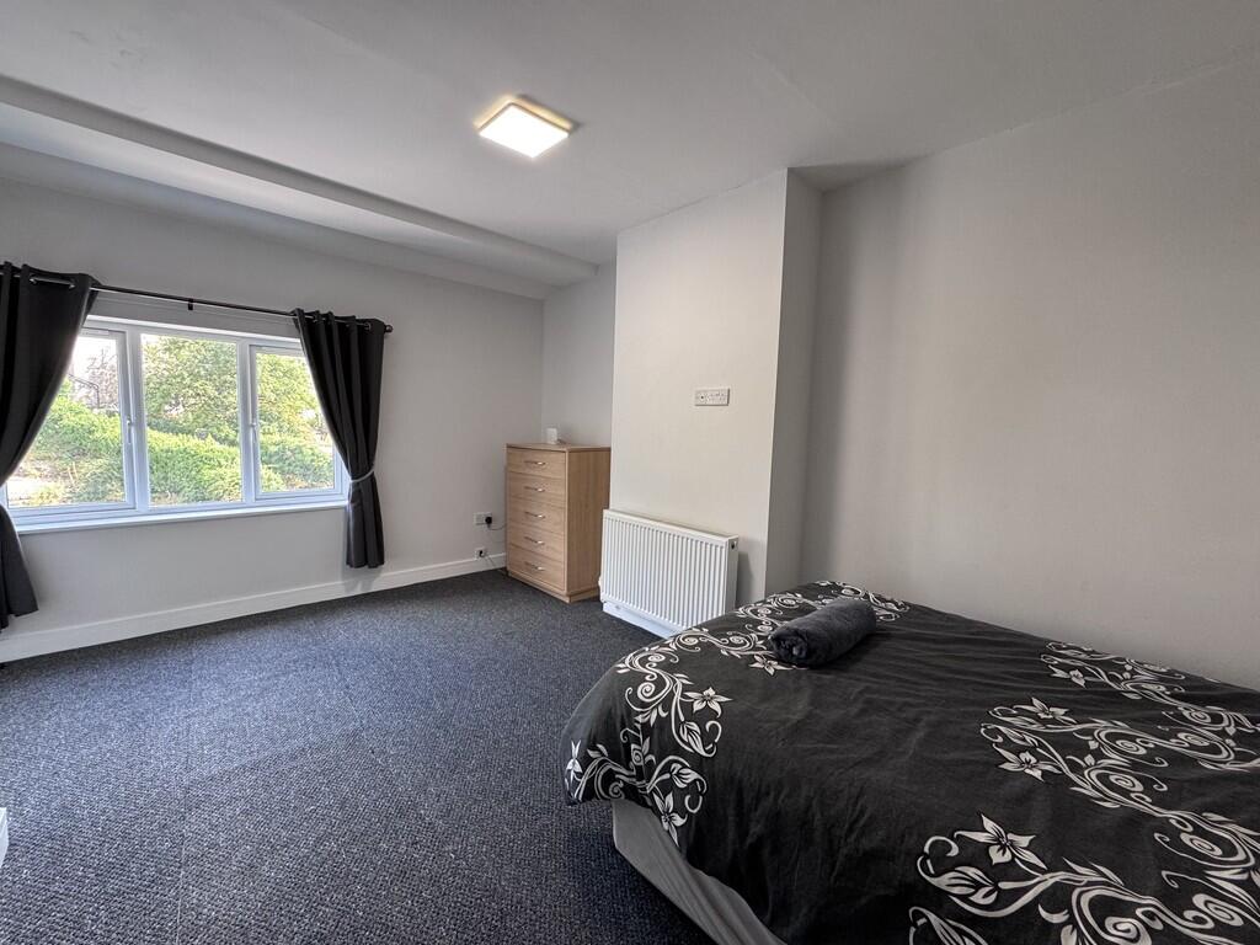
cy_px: 472
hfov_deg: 102.1
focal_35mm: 14
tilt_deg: -5.6
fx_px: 510
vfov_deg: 85.7
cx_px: 630
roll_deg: -1.1
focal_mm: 2.22
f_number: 2.2
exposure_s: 1/99
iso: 160
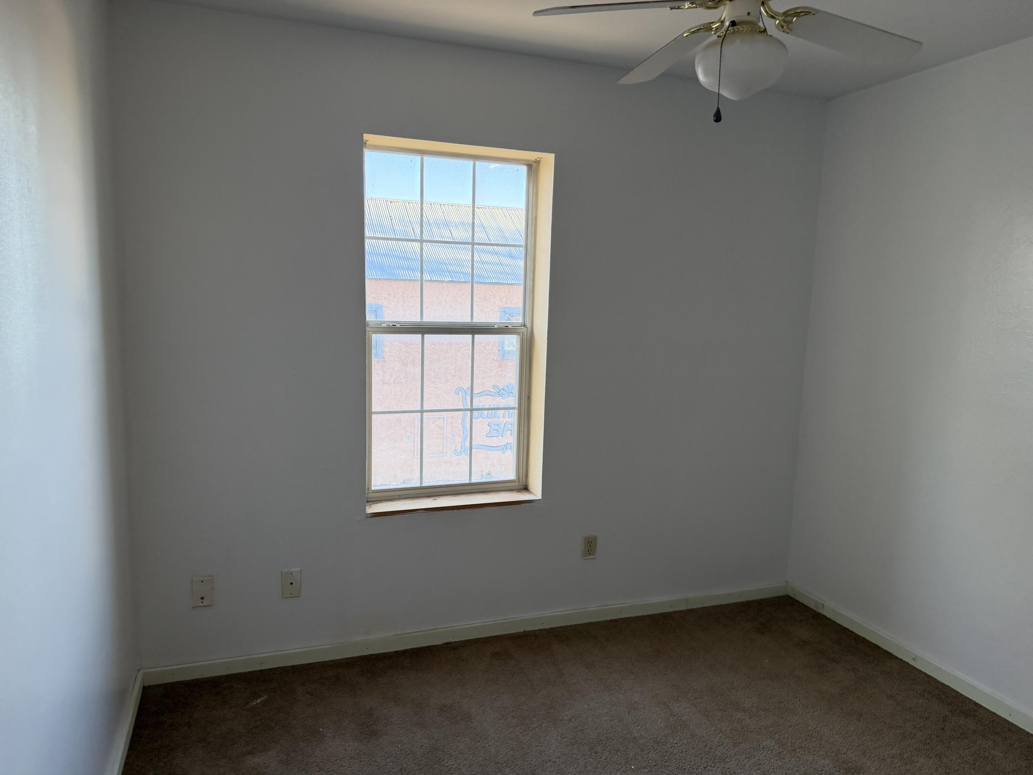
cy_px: 388
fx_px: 716
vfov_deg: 56.8
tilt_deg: -3.1
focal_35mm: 24
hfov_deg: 71.6
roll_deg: -1.3
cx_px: 516
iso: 200
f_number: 1.78
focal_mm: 6.76
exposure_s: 1/118
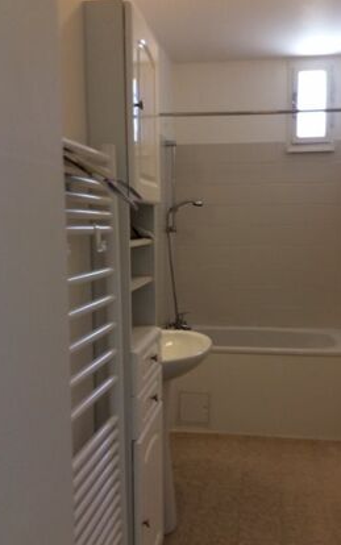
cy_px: 279
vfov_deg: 55.3
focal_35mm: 35
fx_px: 520
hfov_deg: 36.2
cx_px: 197
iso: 50
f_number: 2.4
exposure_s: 1/25
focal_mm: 3.3
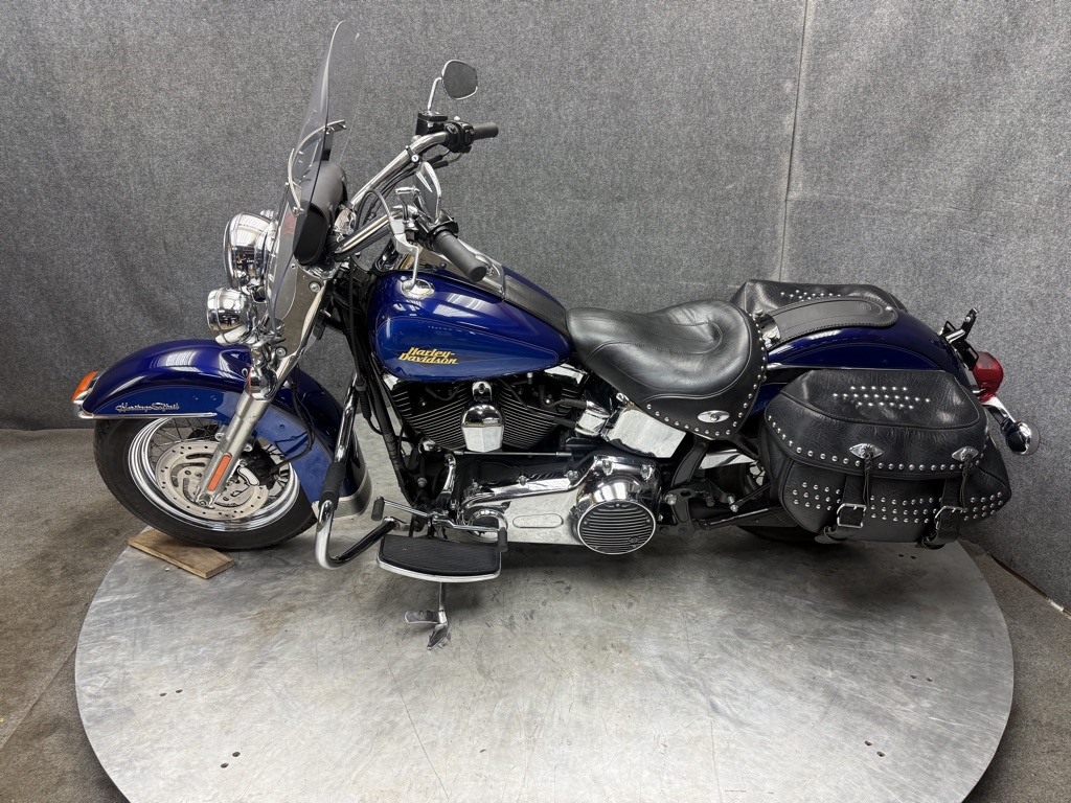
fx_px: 743
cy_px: 402
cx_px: 536
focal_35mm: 24
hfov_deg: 71.6
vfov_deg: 56.8
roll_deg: -0.3
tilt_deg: -20.8
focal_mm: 6.76
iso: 160
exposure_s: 1/120
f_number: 1.78
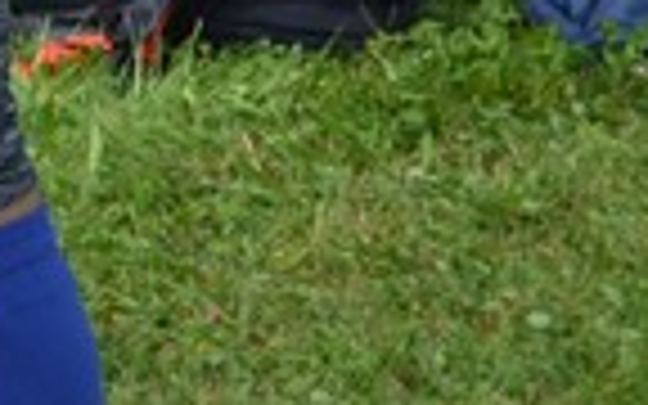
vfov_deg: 3.8
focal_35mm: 347
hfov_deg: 5.8
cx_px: -1004
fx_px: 6128
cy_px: -344
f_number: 4.8
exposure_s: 1/500
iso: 100
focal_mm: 32
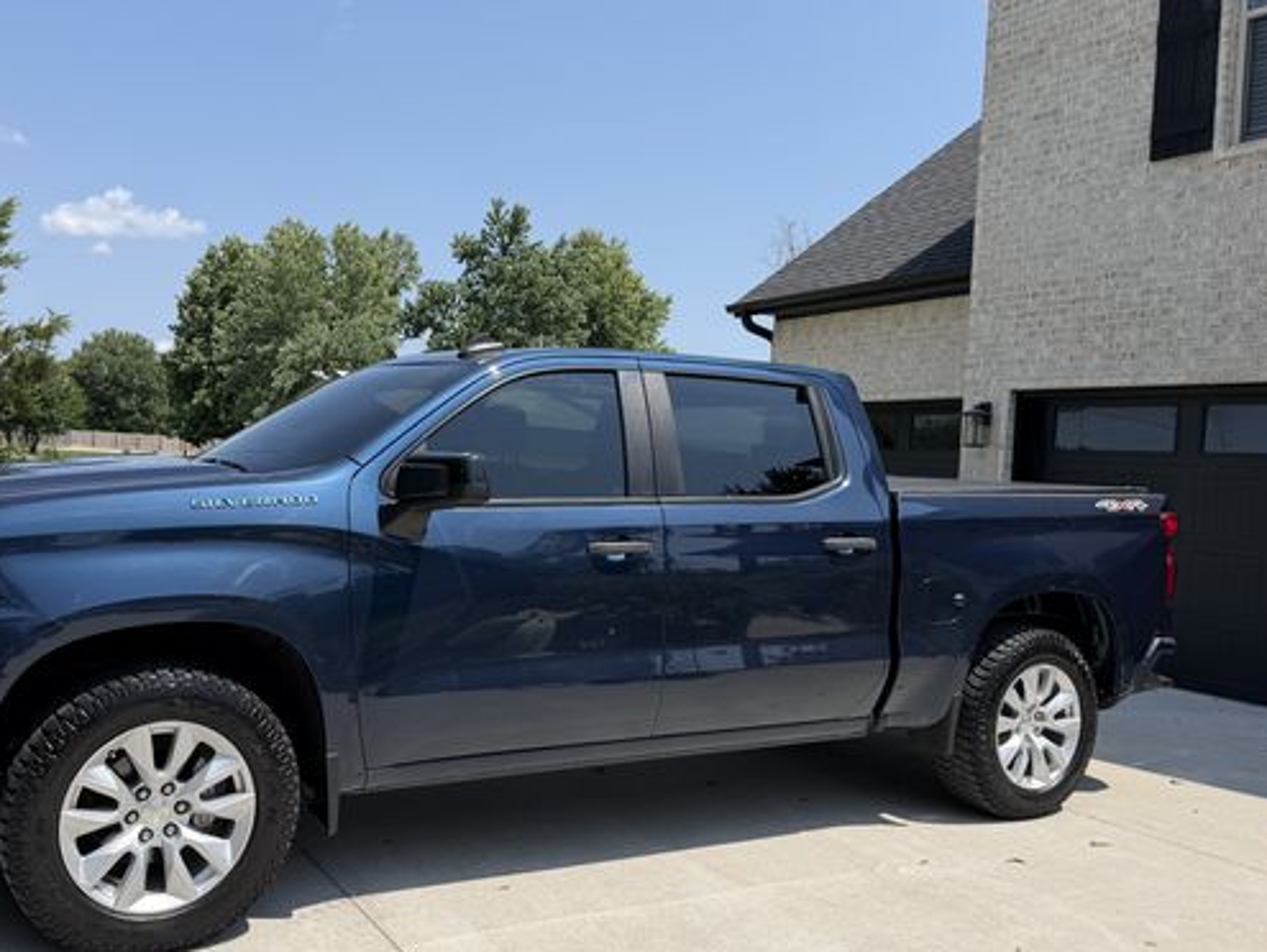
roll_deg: -3.5
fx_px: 1135
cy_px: 471
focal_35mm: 31
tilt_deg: +4.1
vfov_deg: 45.5
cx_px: 481
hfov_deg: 57.7
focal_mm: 6.76
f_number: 1.78
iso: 80
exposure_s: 1/4673
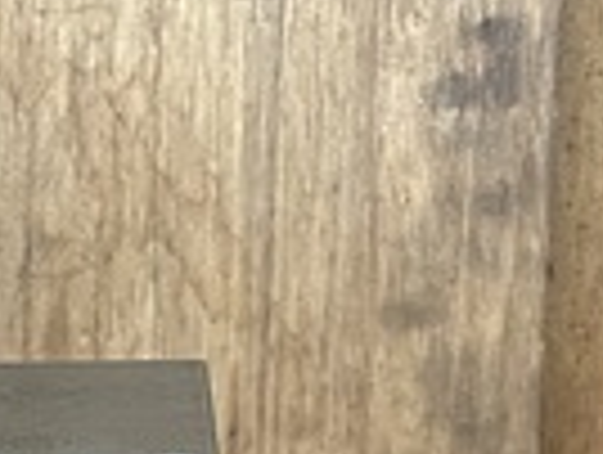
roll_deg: +1.0
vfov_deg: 11.5
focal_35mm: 124
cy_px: 683
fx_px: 2164
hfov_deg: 15.6
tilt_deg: -25.6
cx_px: 22
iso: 125
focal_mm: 5.1
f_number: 1.6
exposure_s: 1/95
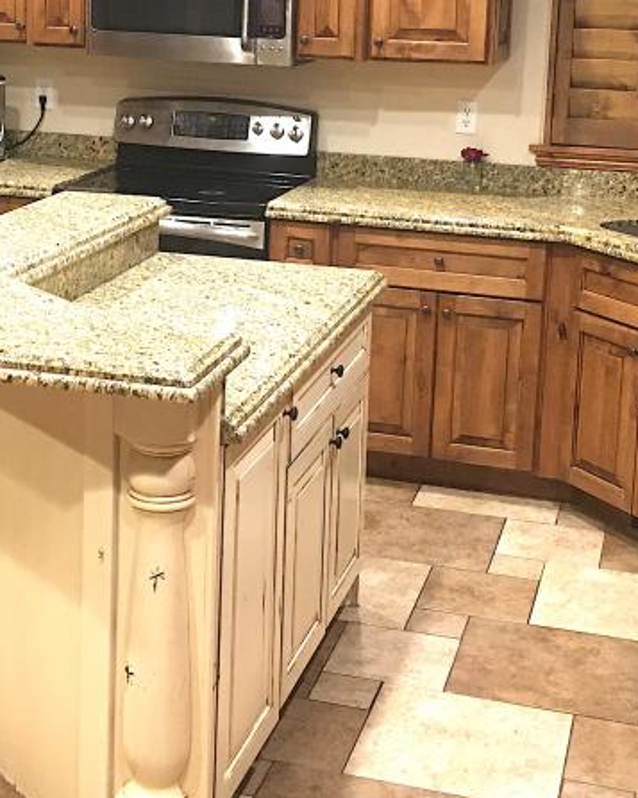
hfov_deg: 23.4
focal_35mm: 65
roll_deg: -1.6
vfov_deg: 28.9
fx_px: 1534
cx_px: 213
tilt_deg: -11.8
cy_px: 258
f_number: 2.2
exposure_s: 1/10
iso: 100
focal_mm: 4.15
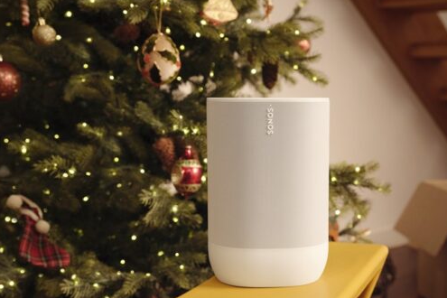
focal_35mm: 58
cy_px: 184
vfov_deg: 23.3
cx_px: 286
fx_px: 720
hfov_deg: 34.3
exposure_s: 1/80
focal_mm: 44.9
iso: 1600
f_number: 5.6
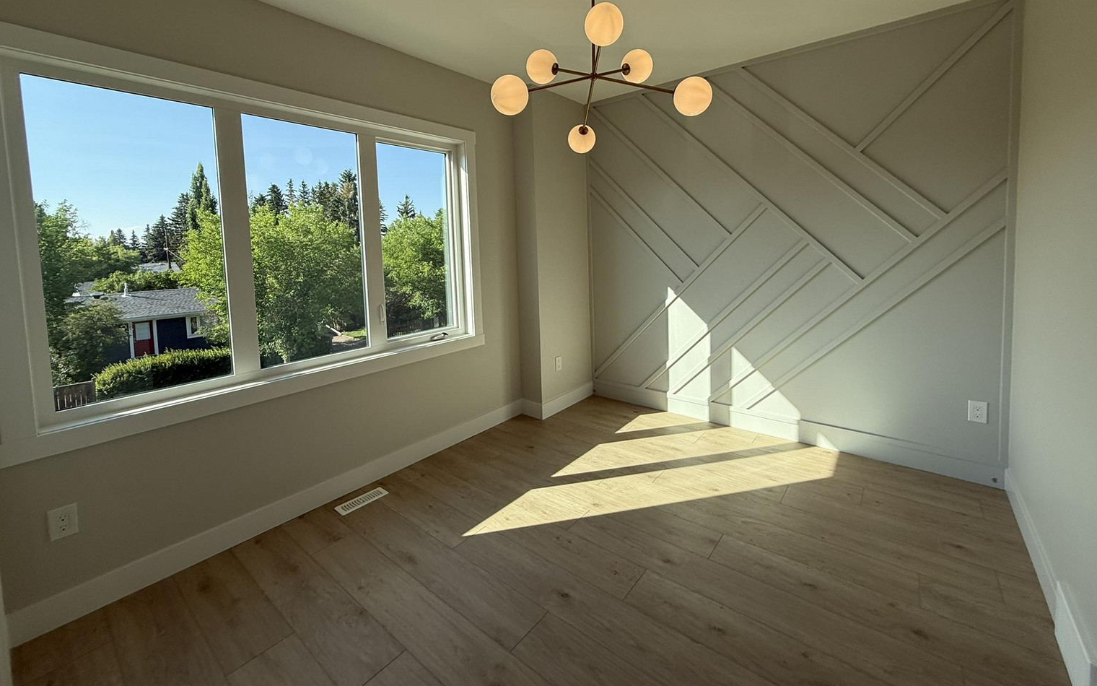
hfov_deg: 101.5
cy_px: 275
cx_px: 546
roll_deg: +1.9
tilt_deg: -2.9
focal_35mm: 15
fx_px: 448
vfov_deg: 74.0
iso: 50
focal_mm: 2.22
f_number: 2.2
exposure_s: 1/596
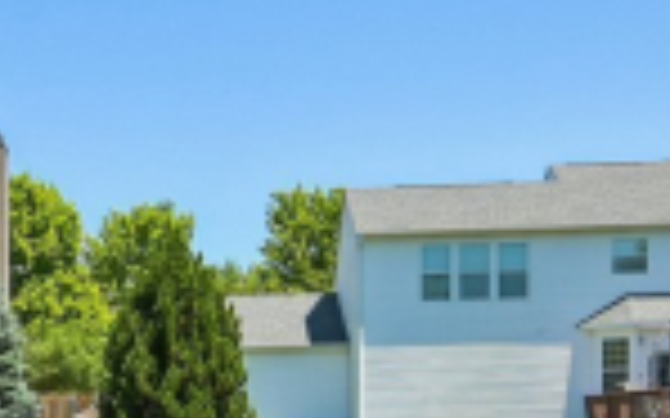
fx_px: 1497
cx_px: -171
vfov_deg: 15.7
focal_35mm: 82
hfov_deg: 22.8
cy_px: 400
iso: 100
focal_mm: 16
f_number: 8
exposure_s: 1/250
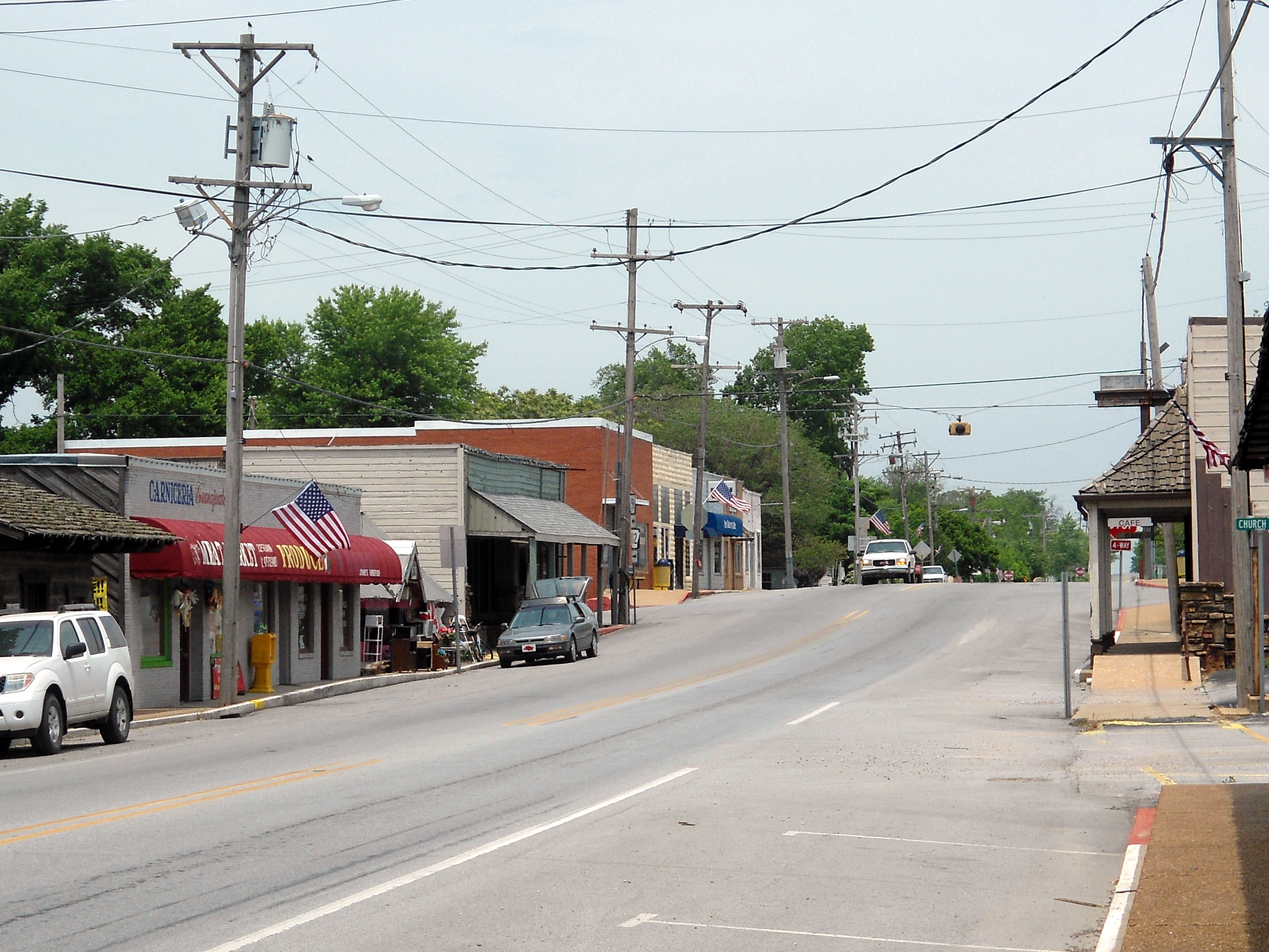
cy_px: 479
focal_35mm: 92
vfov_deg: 16.1
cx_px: 658
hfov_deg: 21.3
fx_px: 3373
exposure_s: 1/800
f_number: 4.7
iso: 80
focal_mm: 13.2
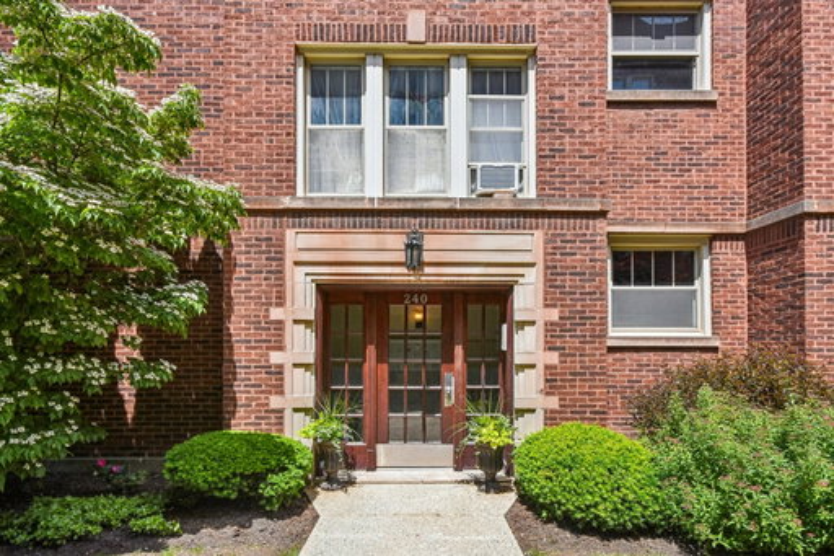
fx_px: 399
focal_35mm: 17
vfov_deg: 69.6
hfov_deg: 92.5
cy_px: 278
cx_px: 417
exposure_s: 1/800
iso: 400
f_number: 8
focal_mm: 11.5
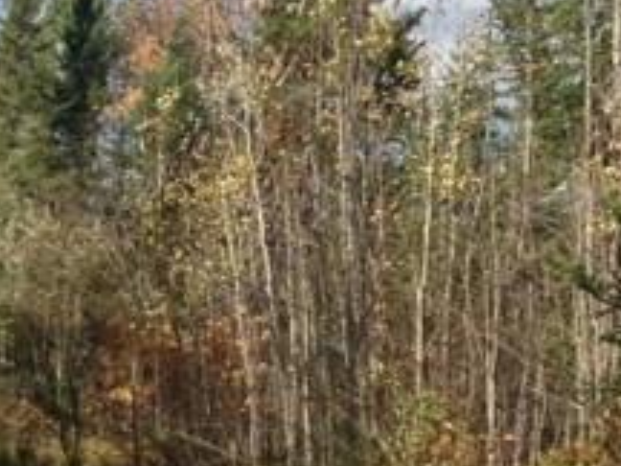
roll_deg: -2.5
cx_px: -285
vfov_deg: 15.0
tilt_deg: +1.4
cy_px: 385
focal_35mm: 98
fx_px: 1758
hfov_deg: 18.1
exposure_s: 1/821
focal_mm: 4.12
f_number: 2.4
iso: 50
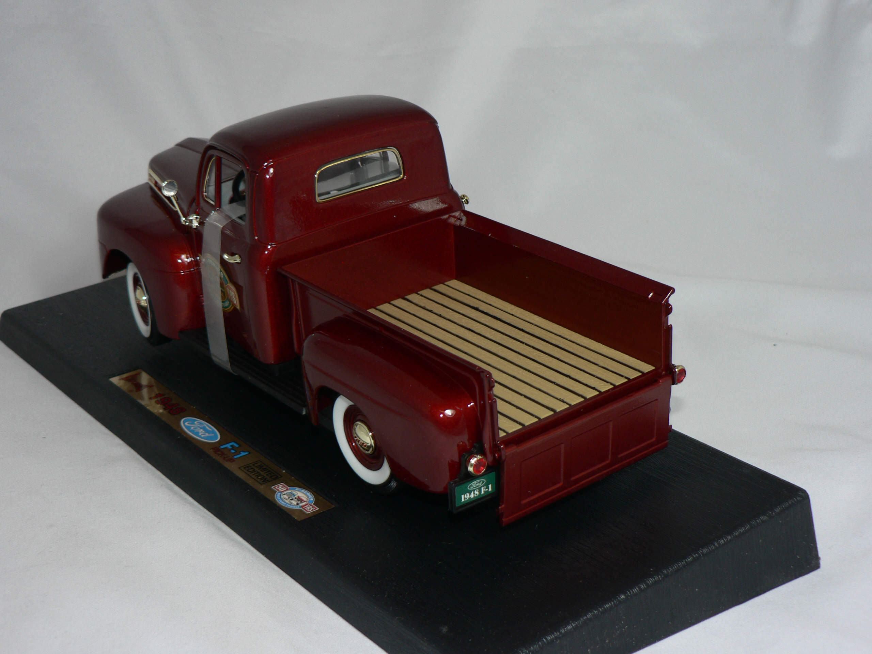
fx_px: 1360
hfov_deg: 35.5
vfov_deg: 27.0
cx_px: 436
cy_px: 327
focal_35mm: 54
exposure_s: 1/60
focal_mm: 9.1
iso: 80
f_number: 2.8
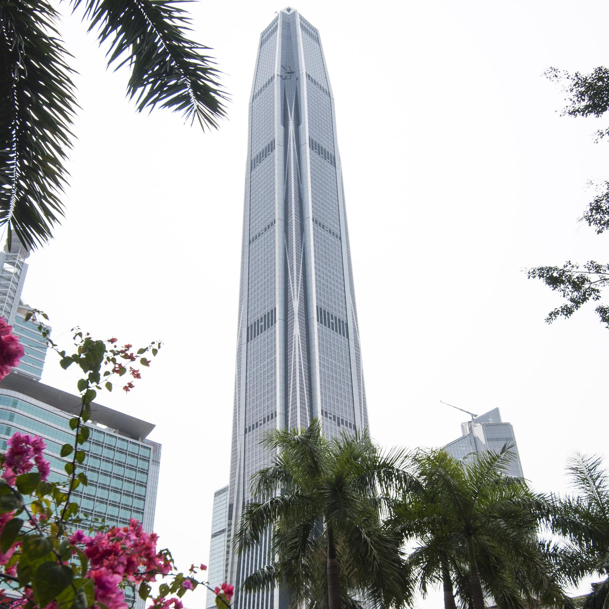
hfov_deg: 52.5
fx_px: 617
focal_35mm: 31
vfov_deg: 51.2
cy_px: 425
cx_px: 303
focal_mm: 16
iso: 280
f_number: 6.3
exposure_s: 1/2500
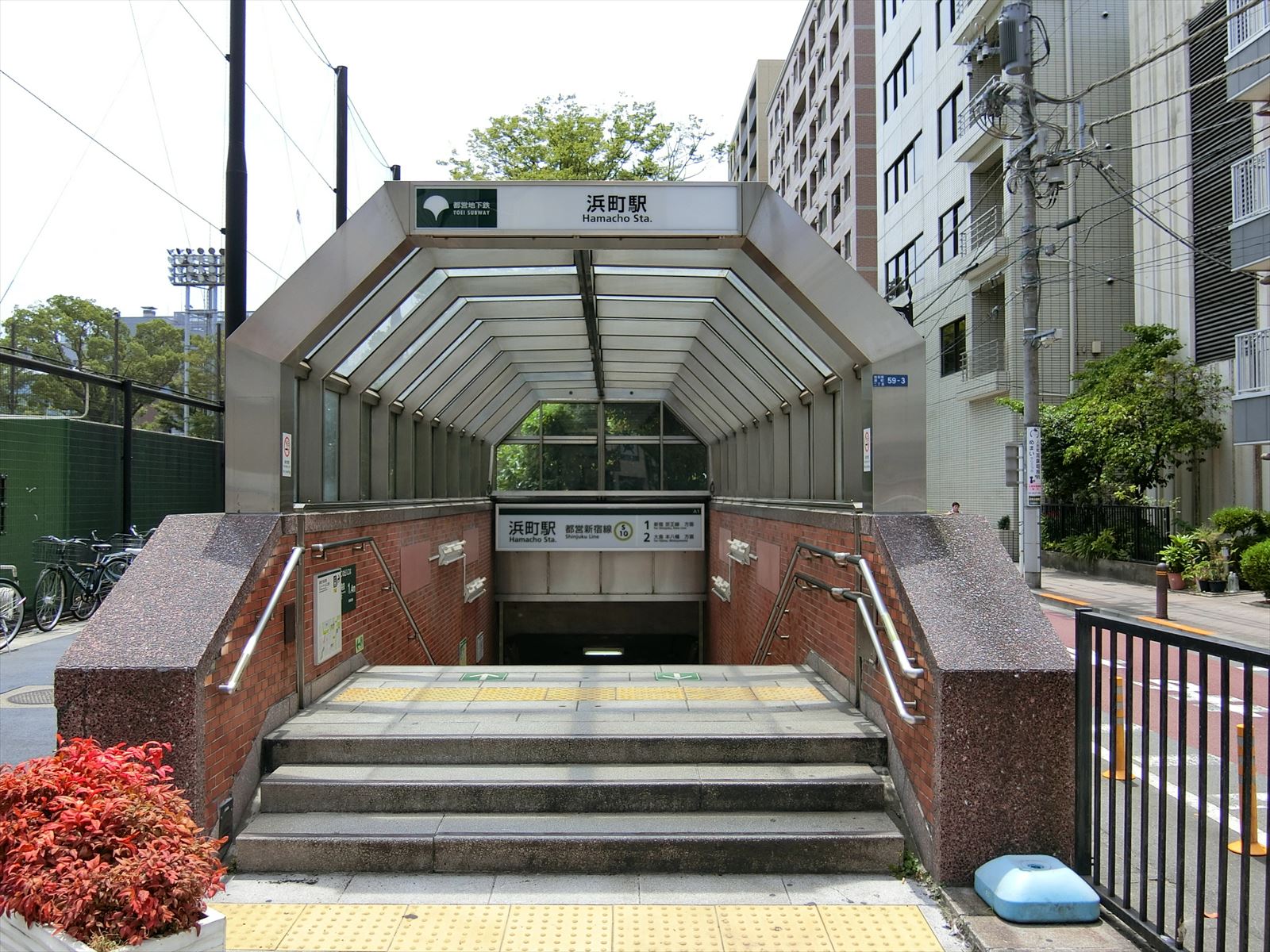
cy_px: 476
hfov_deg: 60.0
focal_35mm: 30
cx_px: 635
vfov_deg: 46.8
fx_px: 1101
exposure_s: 1/640
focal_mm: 6.4
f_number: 3.3
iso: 80
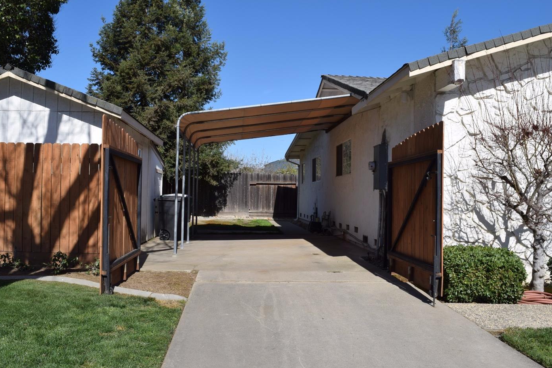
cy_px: 188
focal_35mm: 29
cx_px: 279
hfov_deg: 63.6
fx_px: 445
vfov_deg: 45.0
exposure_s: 1/400
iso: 200
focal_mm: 18
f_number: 10
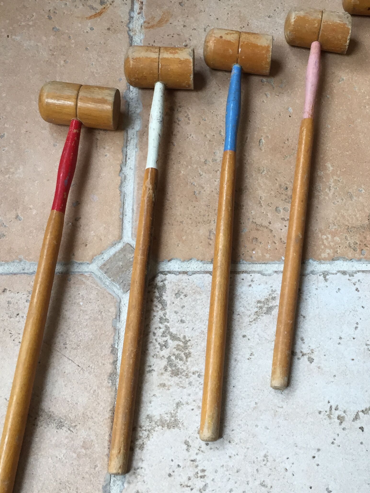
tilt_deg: -64.8
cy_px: 221
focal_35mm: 46
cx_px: 263
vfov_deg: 41.2
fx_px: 656
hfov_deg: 31.1
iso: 40
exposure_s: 1/33
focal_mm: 4.15
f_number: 2.2
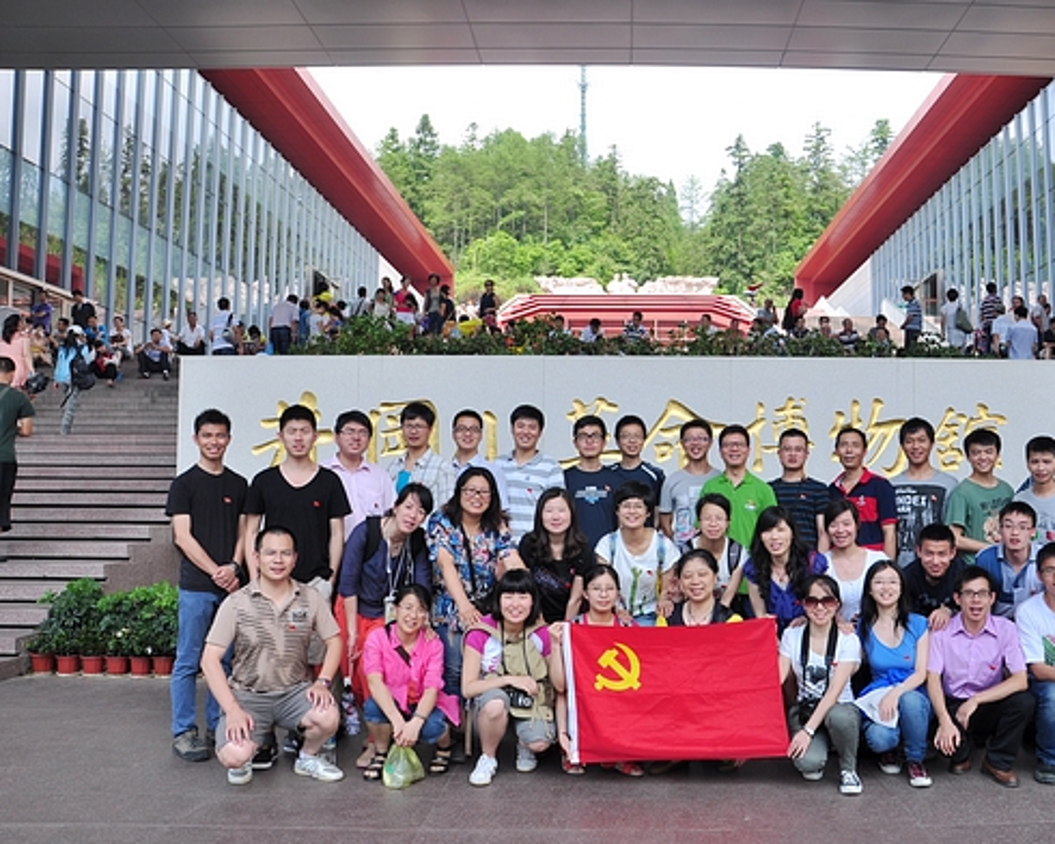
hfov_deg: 56.6
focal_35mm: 31
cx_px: 644
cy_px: 427
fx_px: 968
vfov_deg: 47.1
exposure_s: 1/160
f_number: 8
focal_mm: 18
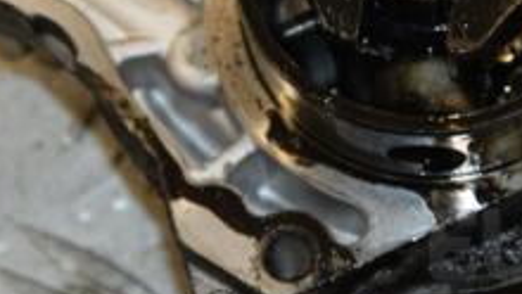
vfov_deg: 4.6
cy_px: -71
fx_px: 3684
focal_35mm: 266
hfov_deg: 8.1
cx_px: 384
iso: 800
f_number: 7.1
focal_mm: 62
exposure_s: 1/200
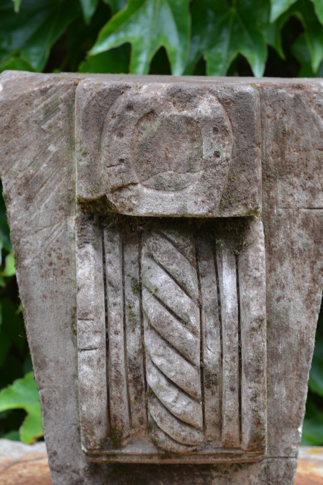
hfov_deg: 14.7
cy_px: 283
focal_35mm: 93
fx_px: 1252
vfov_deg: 21.9
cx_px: 165
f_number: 4
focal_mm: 50
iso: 100
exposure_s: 1/60
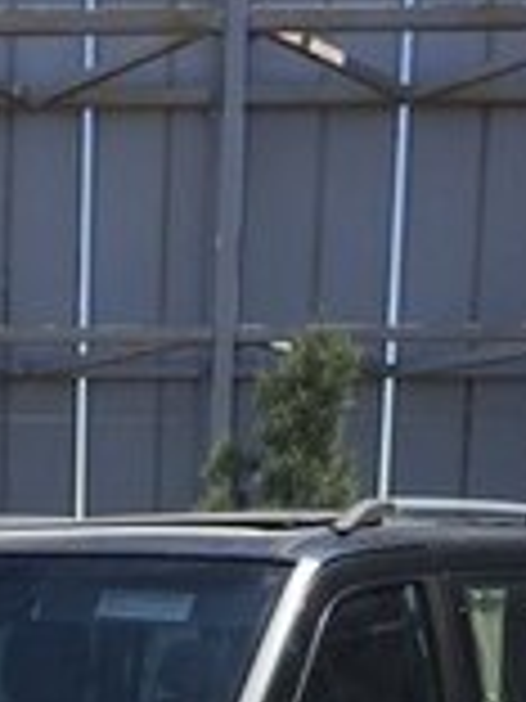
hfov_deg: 15.6
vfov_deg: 19.2
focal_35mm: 92
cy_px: 981
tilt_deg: -9.0
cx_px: -45
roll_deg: +0.4
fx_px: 1864
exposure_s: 1/1276
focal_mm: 4.15
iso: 32
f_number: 2.2
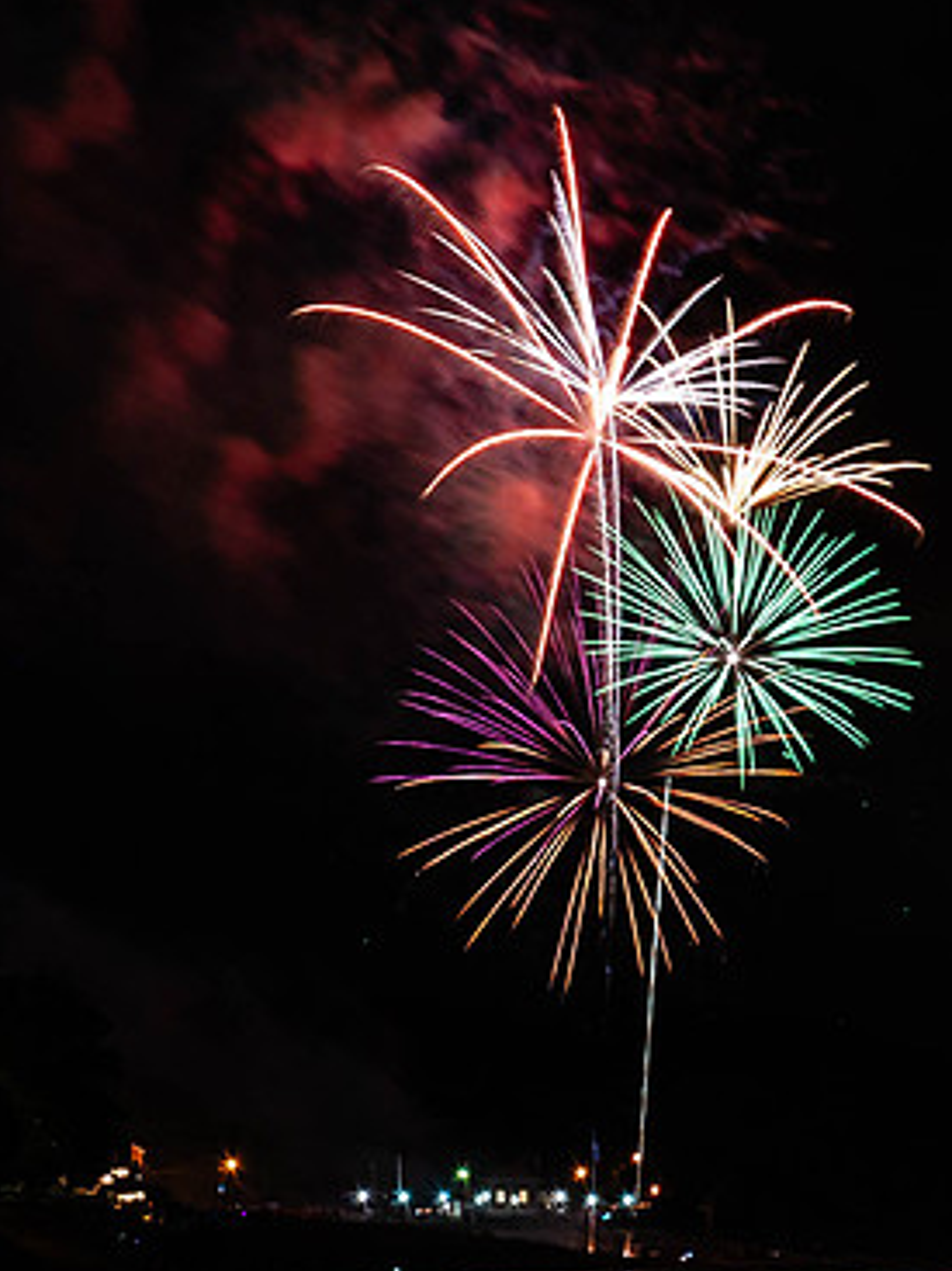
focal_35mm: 258
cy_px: 722
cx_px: 1283
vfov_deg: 7.7
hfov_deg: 5.7
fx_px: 9466
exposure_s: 10
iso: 100
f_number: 13
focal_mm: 75
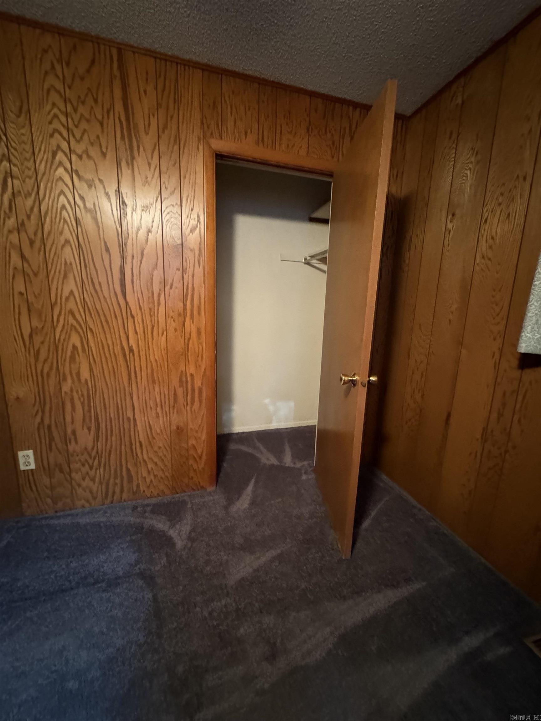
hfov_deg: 85.7
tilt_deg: -9.1
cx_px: 270
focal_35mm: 14
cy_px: 360
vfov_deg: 102.1
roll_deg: -1.7
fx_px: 292
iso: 1250
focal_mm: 2.22
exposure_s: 1/30
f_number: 2.2
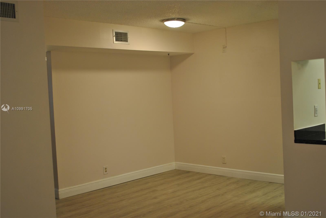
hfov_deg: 46.4
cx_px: 163
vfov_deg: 32.0
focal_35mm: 42
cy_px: 109
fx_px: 381
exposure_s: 1/40
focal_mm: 28
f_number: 4.5
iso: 200
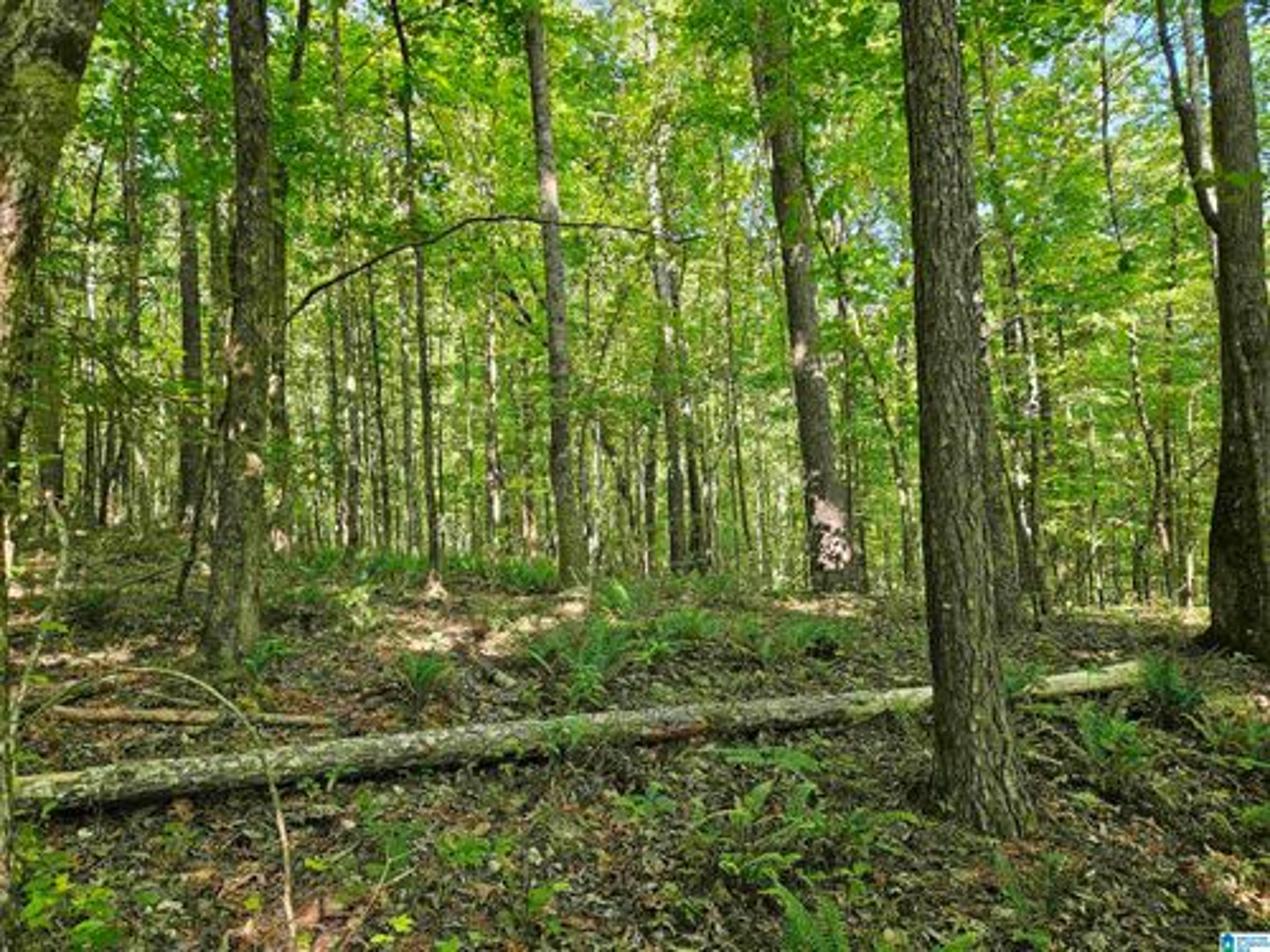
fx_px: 844
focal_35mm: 23
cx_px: 635
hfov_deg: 73.9
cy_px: 476
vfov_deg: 58.9
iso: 80
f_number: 1.8
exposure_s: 1/120
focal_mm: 5.4
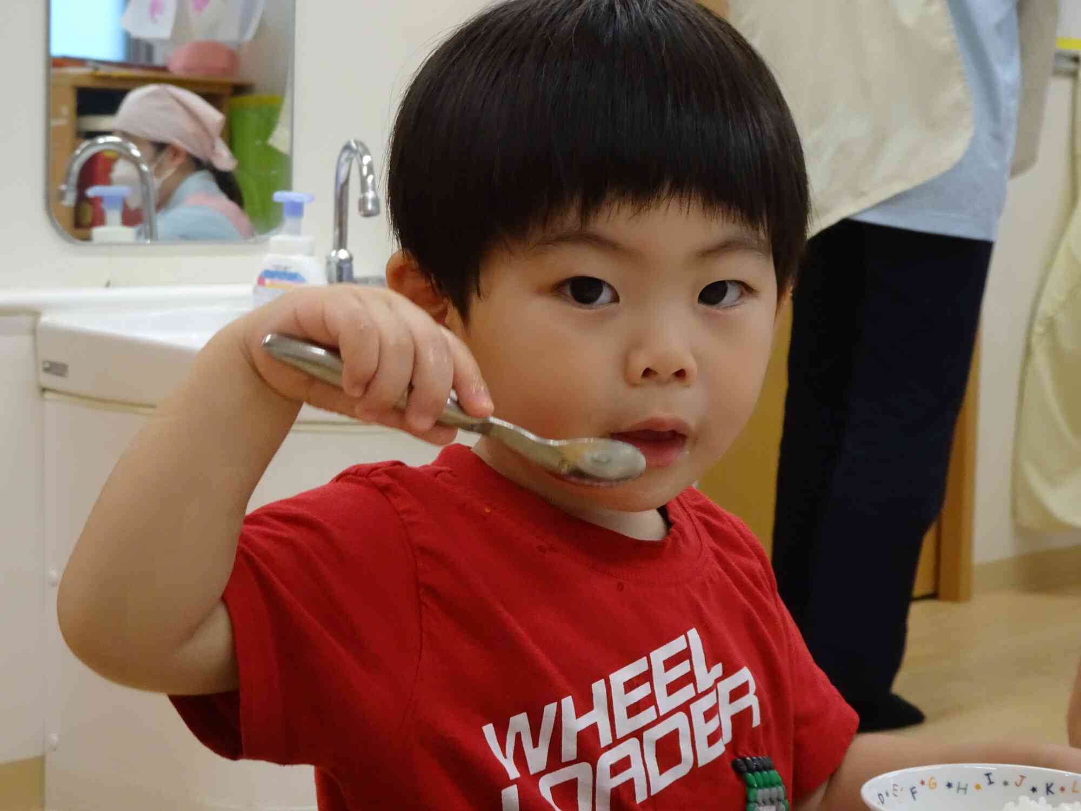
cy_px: 406
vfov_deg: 20.2
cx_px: 540
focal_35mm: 73
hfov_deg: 26.7
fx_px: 2280
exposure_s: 1/80
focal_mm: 12.4
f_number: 5
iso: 640
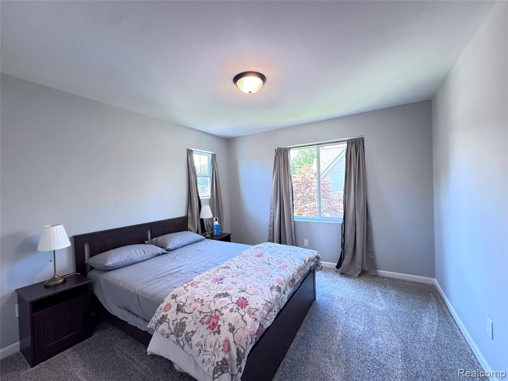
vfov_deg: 85.7
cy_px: 190
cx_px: 254
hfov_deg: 102.1
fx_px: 205
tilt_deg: -2.2
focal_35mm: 14
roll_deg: +1.6
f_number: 2.2
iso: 250
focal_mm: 2.22
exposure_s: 1/60
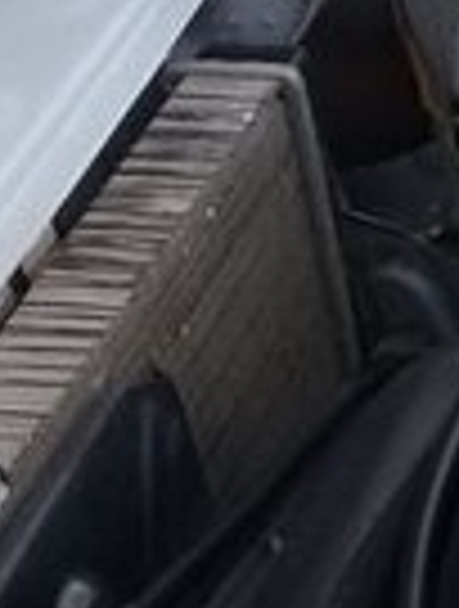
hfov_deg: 8.8
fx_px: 2657
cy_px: -88
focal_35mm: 151
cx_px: 1179
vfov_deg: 12.8
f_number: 2.2
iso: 50
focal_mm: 3.3
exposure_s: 1/131
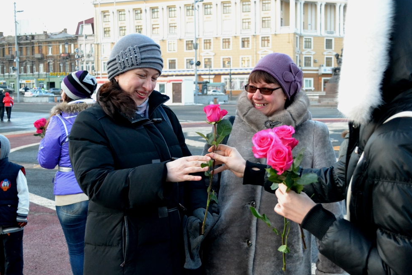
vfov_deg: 28.7
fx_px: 538
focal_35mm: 47
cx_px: 206
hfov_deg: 41.9
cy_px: 138
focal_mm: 30
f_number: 4.5
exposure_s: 1/400
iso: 3200
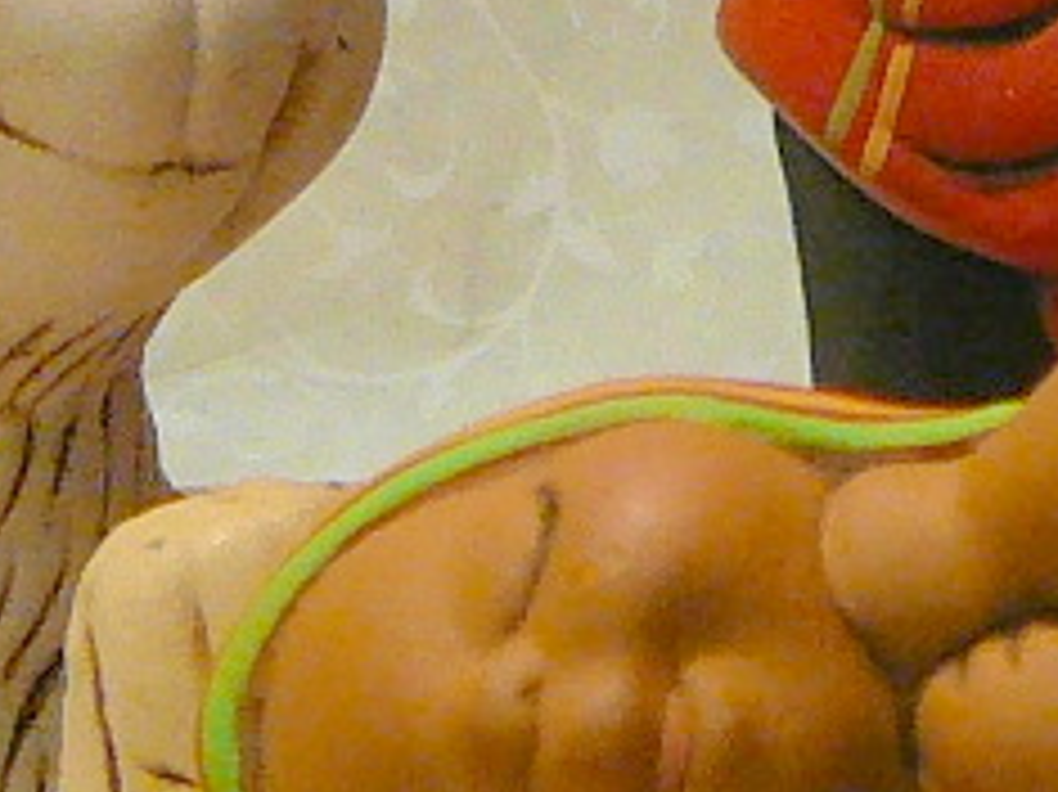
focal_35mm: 191
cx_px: 1607
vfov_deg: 7.7
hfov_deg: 10.0
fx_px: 5835
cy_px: 86
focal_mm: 5.2
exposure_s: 1/25
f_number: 2.8
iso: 200
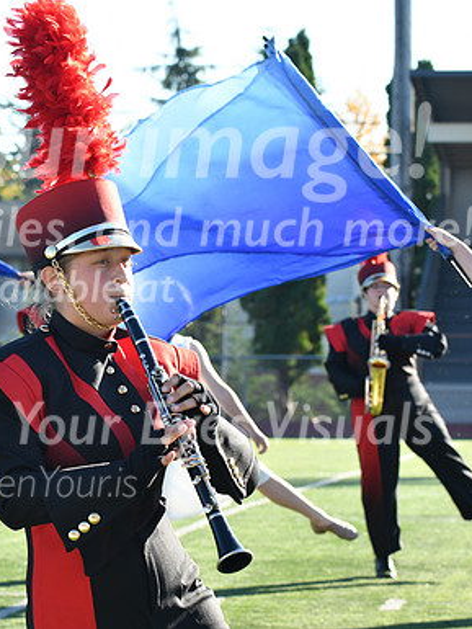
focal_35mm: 187
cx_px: 64
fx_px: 3398
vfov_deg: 10.6
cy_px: 314
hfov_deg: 7.9
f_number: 5.6
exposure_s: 1/500
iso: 400
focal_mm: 86
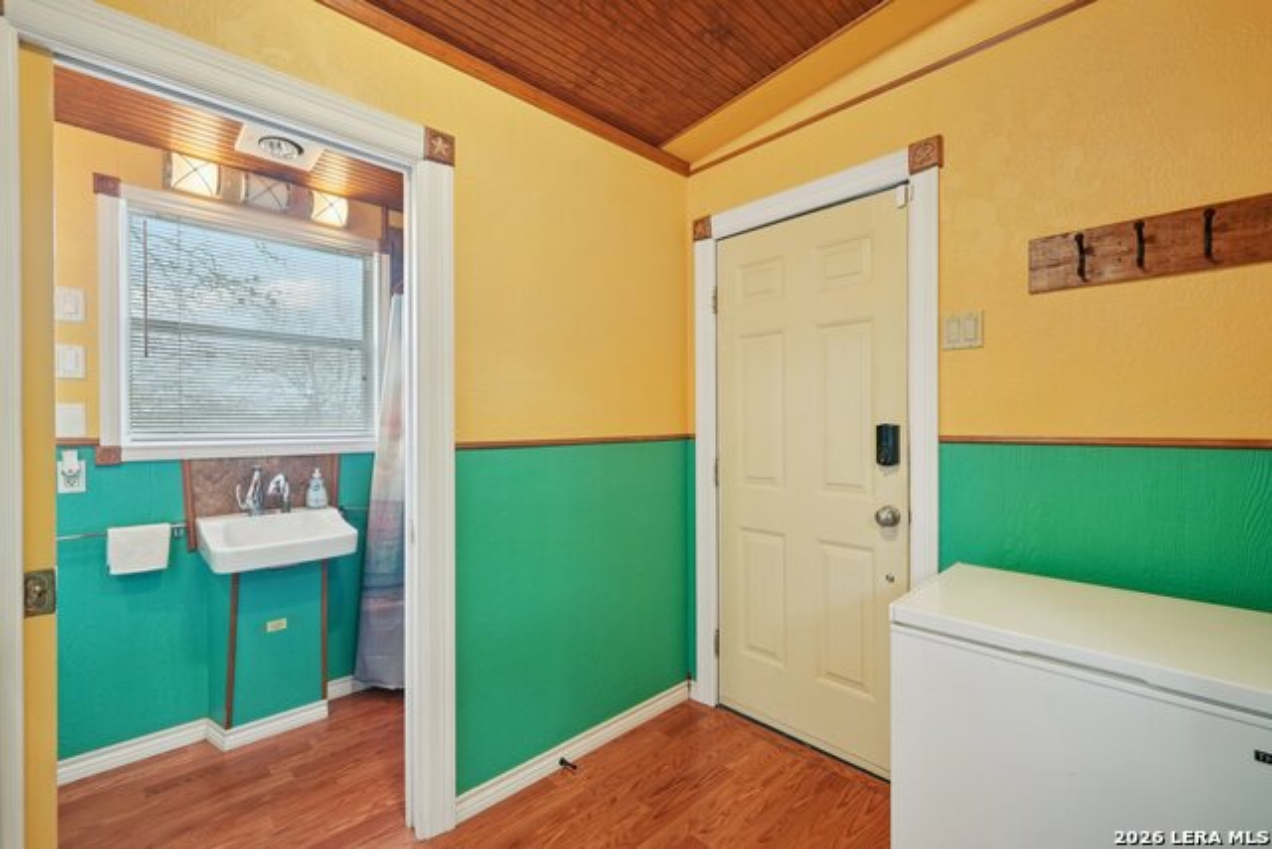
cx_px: 636
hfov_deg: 100.4
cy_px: 424
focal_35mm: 15
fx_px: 530
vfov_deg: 77.4
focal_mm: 15
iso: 800
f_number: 7.1
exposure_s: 1/10
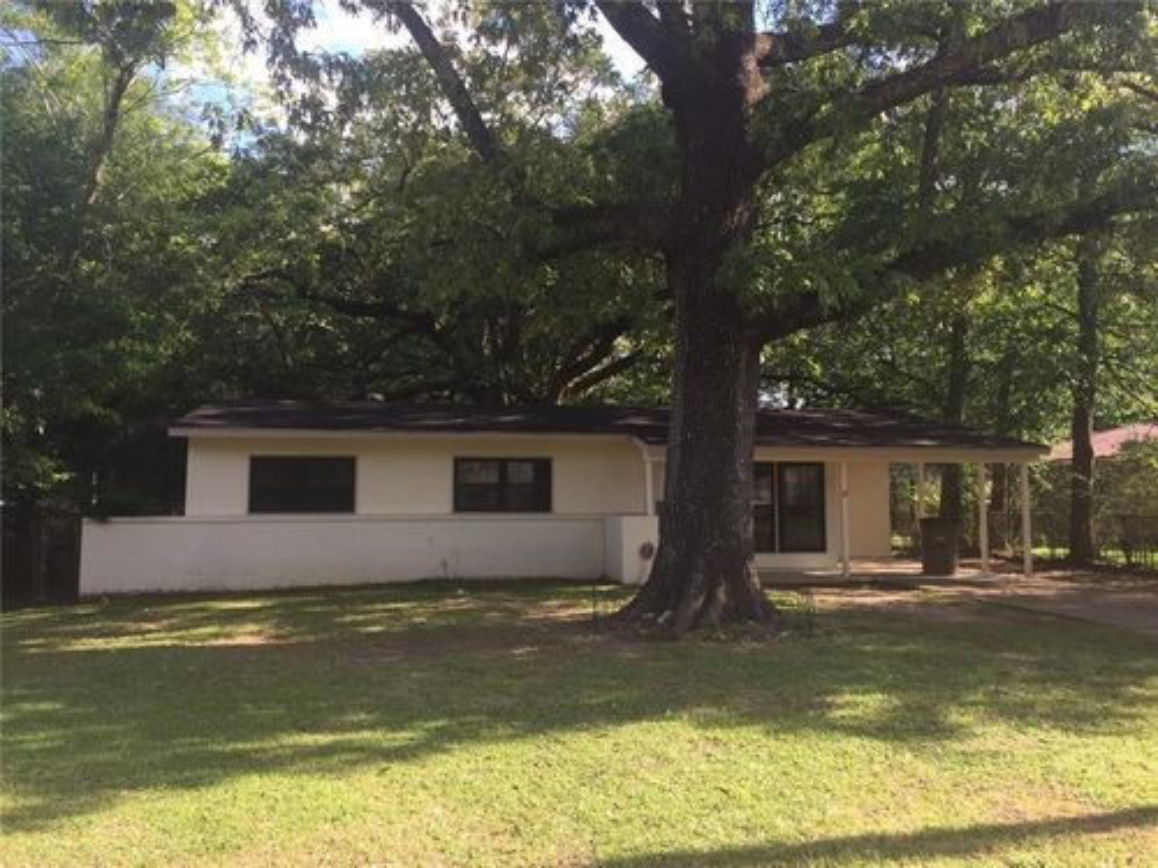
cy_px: 434
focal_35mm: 29
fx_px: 970
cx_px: 579
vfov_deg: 48.2
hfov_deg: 61.7
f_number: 2.2
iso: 32
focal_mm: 4.15
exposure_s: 1/377
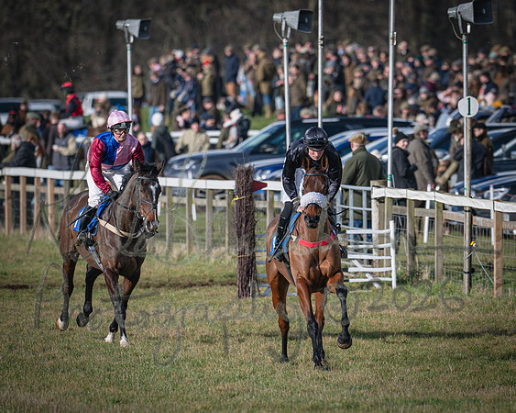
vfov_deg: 2.3
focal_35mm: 676
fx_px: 10320
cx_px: 258
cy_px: 206
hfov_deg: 2.9
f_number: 5
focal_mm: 400
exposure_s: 1/3200
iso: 400
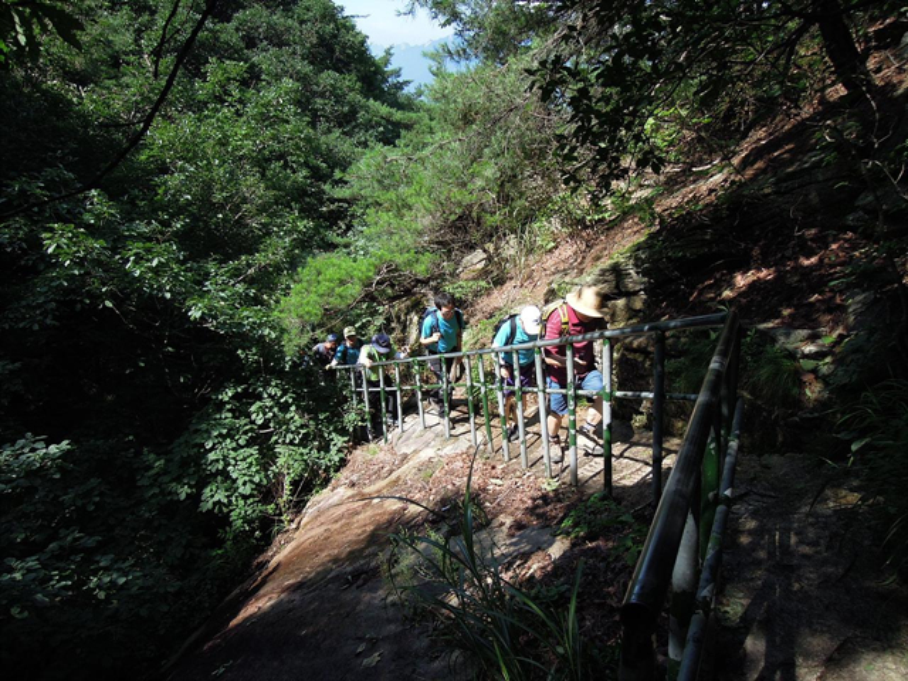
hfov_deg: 71.6
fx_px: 630
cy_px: 340
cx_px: 454
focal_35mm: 24
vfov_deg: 56.8
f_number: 2.8
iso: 160
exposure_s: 1/1000
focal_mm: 4.3
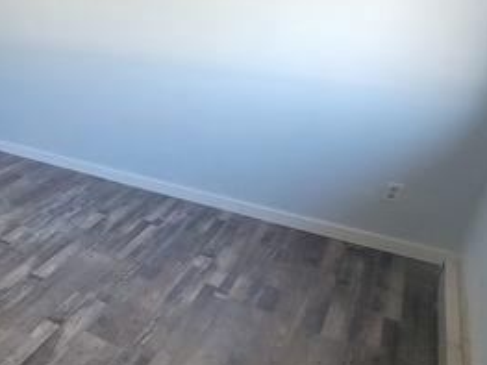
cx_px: -99
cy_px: 187
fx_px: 464
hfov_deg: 39.6
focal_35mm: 33
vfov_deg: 42.9
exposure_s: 1/60
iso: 320
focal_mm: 2.2
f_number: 2.2
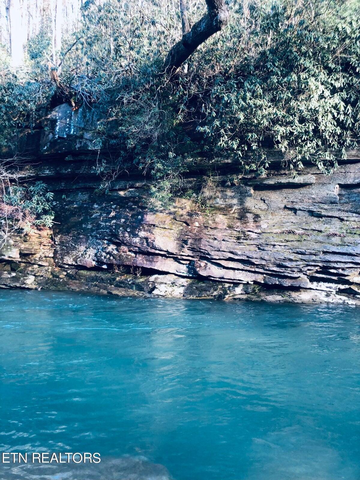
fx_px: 388
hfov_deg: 49.7
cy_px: 240
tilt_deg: +1.5
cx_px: 180
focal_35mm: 28
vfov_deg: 63.4
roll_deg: -2.7
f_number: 1.8
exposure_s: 1/30
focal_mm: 4
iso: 25
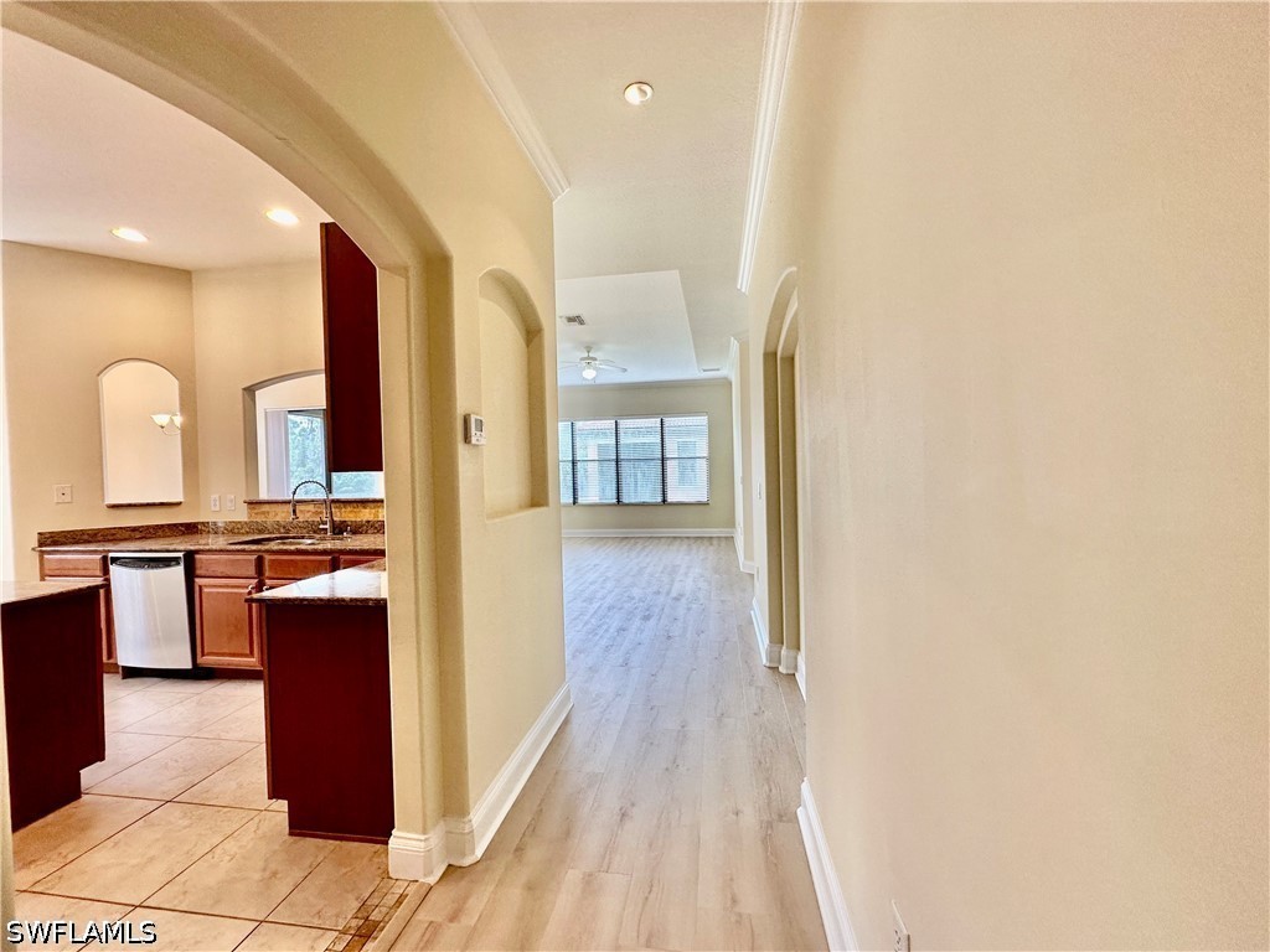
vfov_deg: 85.7
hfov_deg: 102.1
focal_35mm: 14
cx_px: 635
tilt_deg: -0.7
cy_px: 476
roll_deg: +1.3
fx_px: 514
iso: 125
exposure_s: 1/120
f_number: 2.2
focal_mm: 2.22
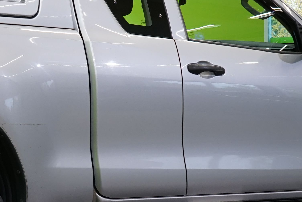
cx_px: -2
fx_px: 1040
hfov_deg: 16.2
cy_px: 111
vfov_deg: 11.1
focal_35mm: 124
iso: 640
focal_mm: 31
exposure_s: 1/30
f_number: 6.3
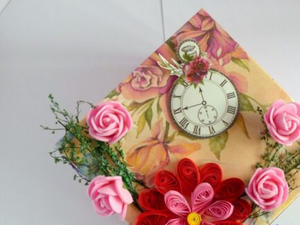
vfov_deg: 25.5
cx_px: 197
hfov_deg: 33.5
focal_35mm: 57
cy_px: 150
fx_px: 494
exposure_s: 1/100
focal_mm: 7.4
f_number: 4.5
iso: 200
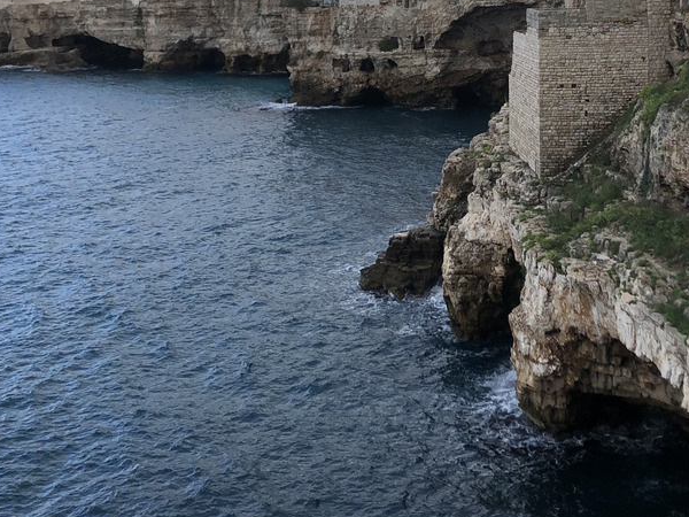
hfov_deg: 34.0
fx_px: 1115
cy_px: 39
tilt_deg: -4.0
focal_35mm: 56
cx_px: 463
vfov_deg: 25.2
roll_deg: +1.4
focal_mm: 4
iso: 20
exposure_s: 1/873
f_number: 1.8
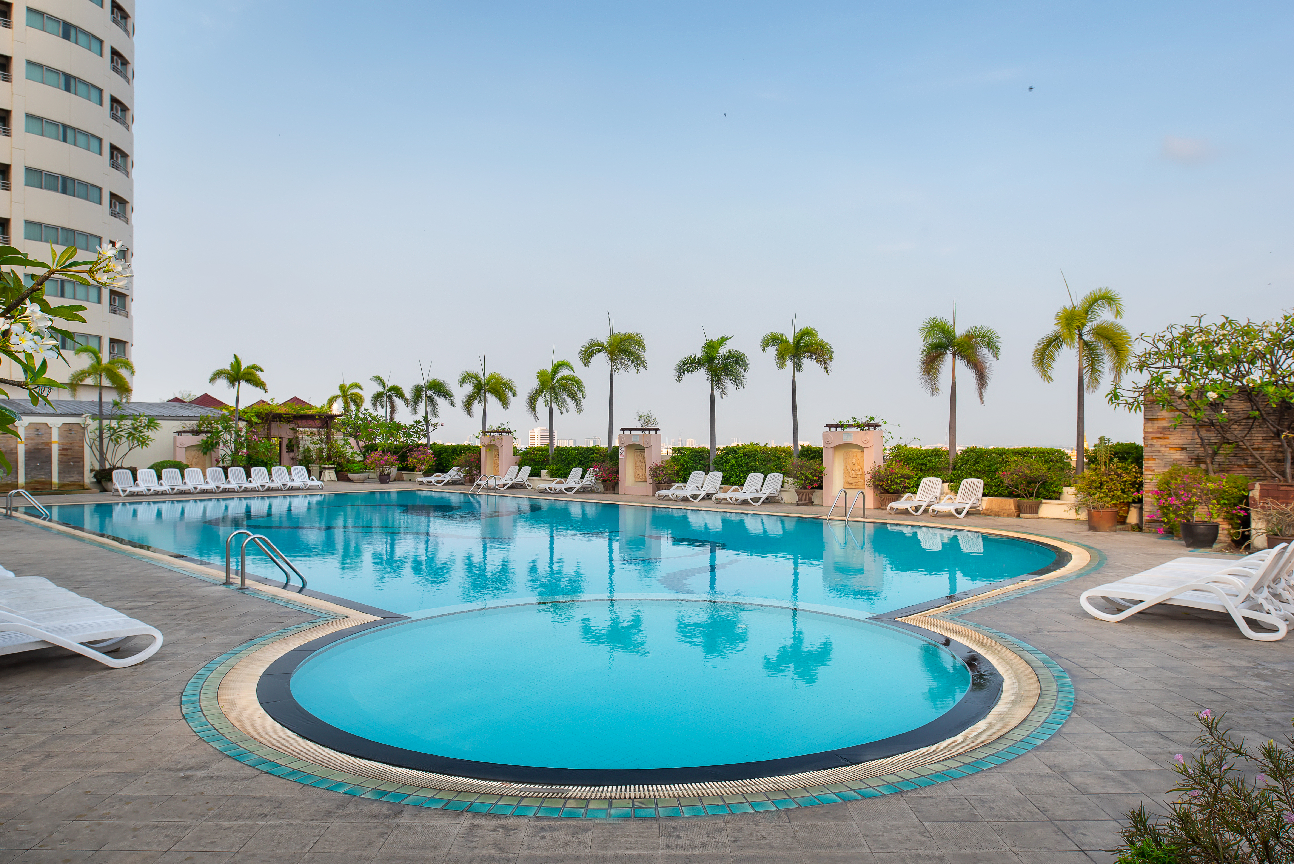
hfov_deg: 73.7
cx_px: 647
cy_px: 432
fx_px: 863
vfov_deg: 53.2
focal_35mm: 24
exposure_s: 1/125
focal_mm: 24
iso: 200
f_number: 8
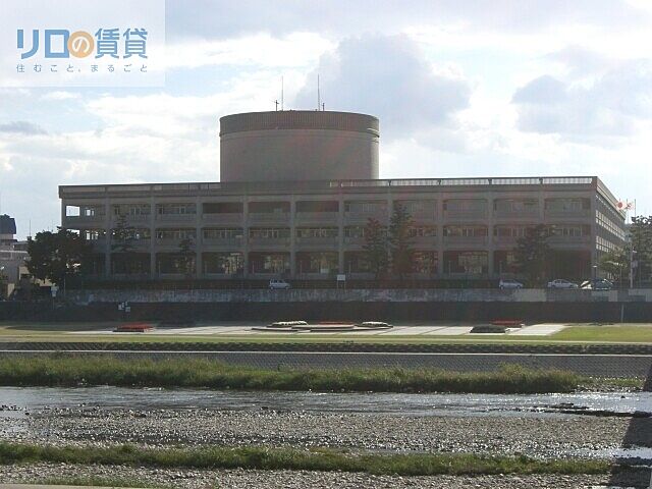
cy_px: 244
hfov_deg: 24.7
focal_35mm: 79
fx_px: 1488
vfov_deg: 18.7
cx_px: 326
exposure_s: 1/320
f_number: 6.5
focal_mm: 12.8
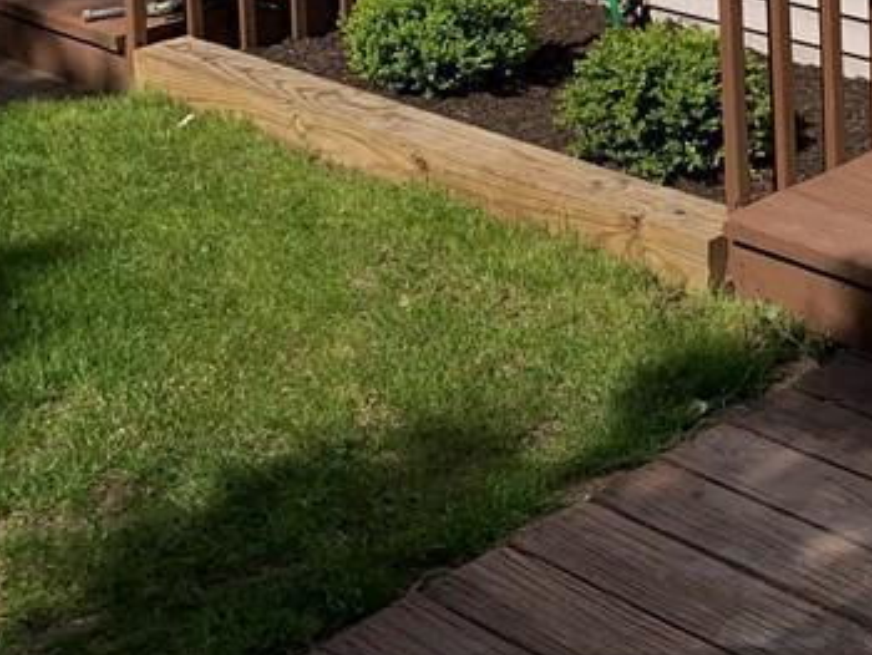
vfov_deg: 18.1
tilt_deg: -10.0
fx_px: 1916
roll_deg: -0.3
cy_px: -189
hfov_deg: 22.6
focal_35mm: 76
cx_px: 1163
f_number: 1.8
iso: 25
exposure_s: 1/4464
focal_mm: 4.25
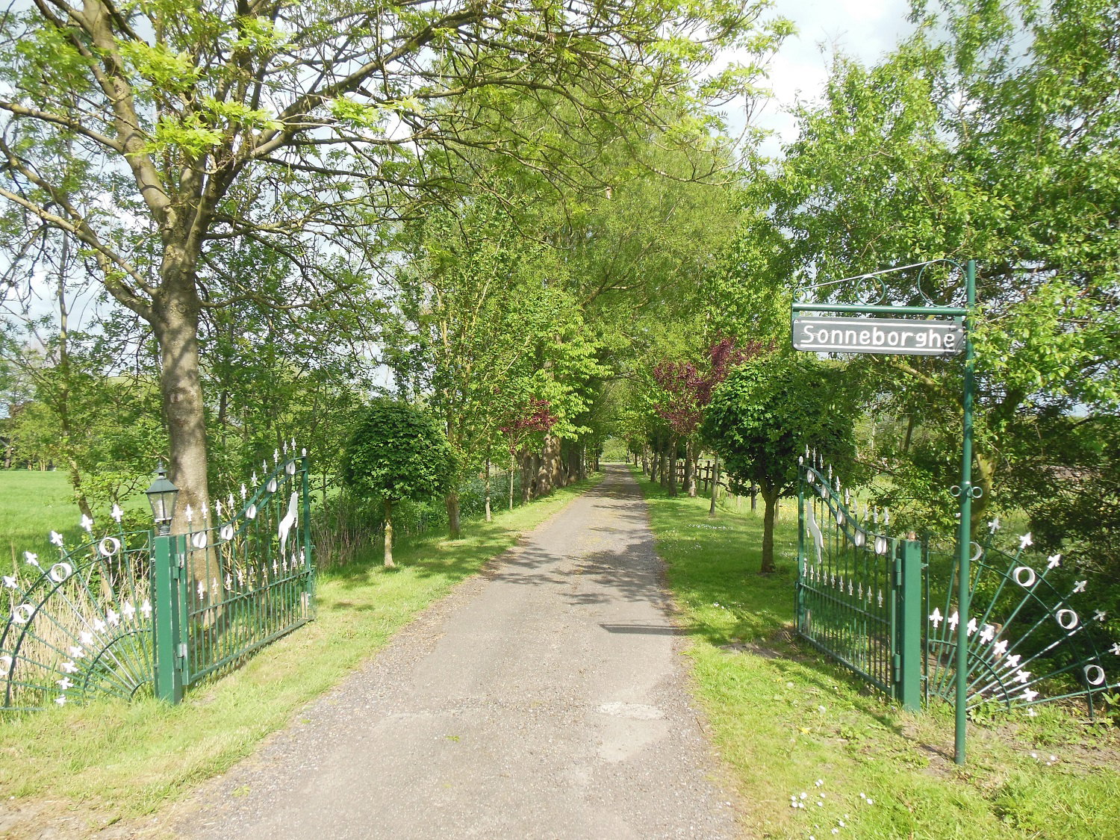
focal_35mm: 25
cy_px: 420
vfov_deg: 54.9
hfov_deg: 69.4
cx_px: 560
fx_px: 809
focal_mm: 4.5
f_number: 3.2
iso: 125
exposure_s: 1/640
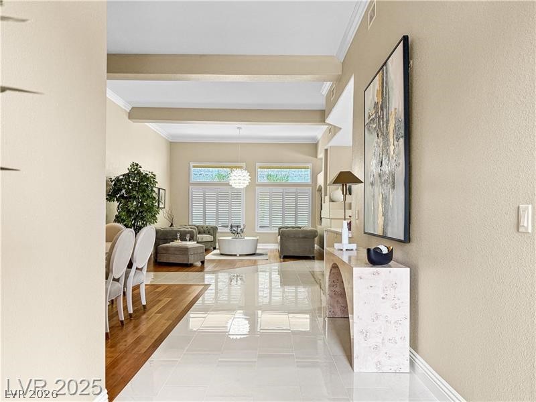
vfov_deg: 56.8
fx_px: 372
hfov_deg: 71.6
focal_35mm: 24
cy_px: 201
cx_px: 268
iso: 250
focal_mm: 6.76
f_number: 1.8
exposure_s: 1/120
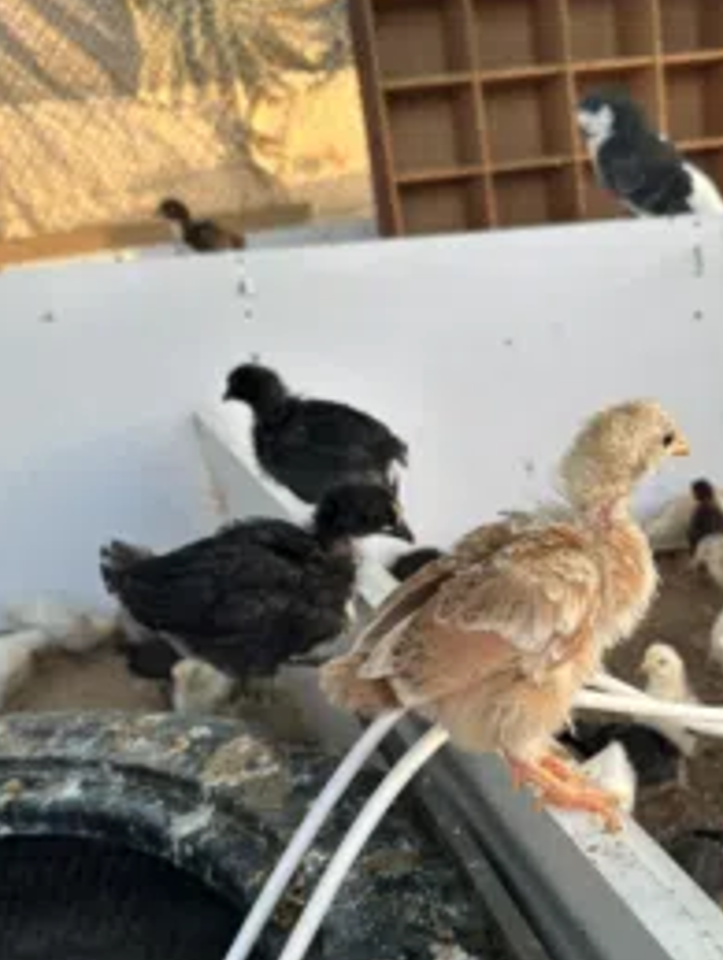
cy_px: 604
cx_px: 475
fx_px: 1028
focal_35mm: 37
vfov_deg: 49.6
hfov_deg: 38.4
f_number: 1.78
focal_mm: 6.86
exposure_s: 1/121
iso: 64
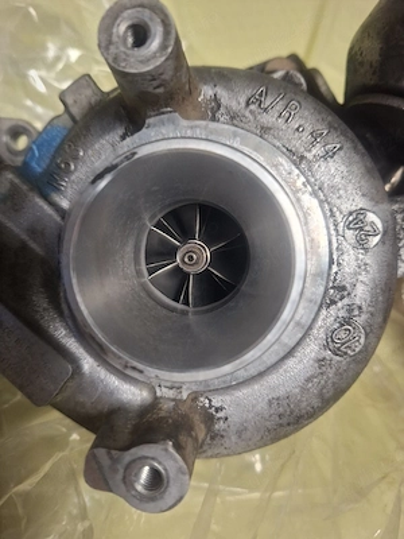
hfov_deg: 58.9
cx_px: 202
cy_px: 270
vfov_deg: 73.9
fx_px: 358
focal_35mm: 23
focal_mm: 5.54
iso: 320
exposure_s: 1/50
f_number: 1.8
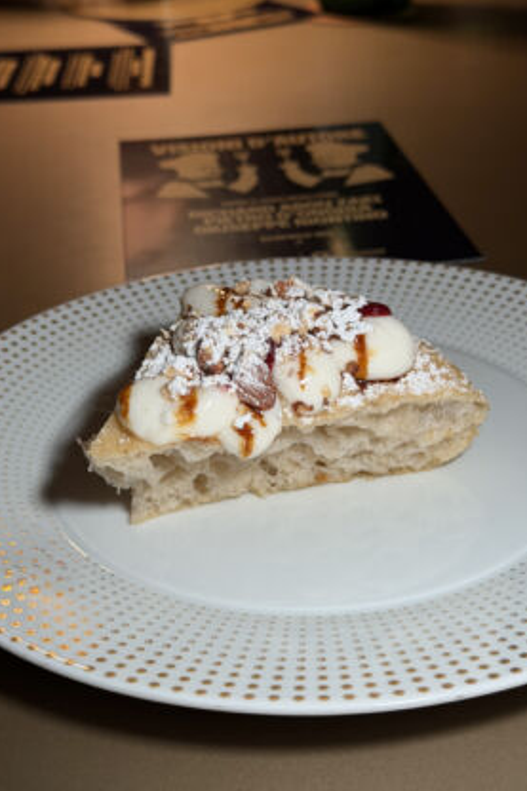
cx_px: 250
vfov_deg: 38.9
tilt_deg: -28.5
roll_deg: +2.6
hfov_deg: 26.5
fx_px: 1121
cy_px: 389
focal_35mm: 51
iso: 100
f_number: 1.78
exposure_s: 1/78
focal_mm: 6.76
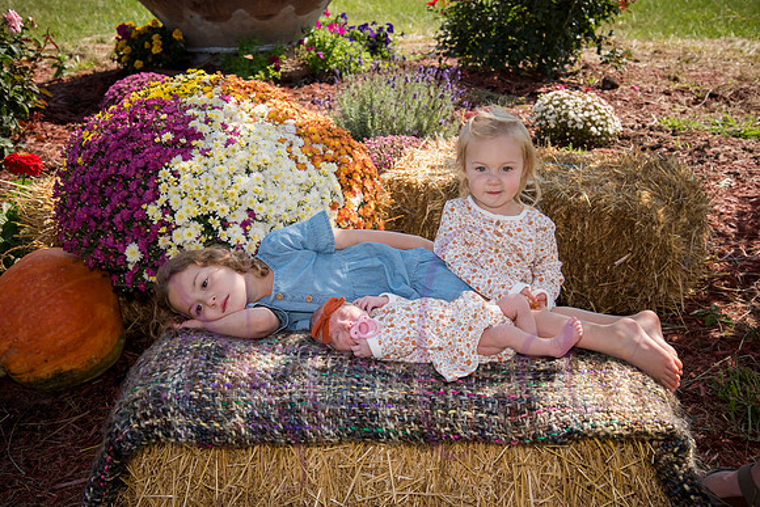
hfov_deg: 38.2
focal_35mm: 52
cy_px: 254
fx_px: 1098
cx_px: 380
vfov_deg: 26.0
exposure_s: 1/500
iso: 400
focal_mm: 52
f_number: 8
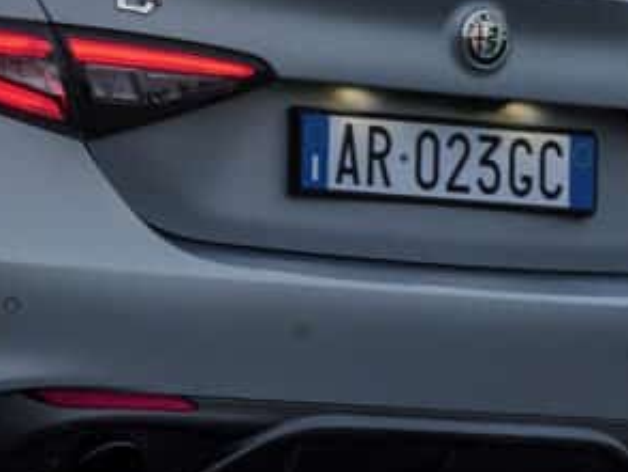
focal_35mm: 321
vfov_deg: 4.6
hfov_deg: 6.1
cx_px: -365
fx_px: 5828
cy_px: 46
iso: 250
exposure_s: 1/60
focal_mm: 48
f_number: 7.1
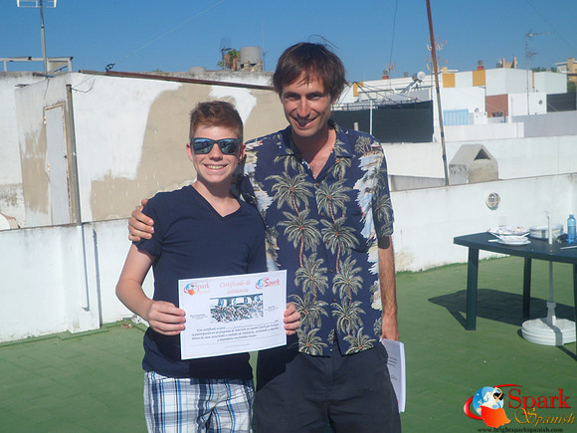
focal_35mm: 42
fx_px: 700
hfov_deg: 44.8
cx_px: 288
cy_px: 216
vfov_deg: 34.3
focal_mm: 7.8
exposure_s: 1/180
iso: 80
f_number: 11.9
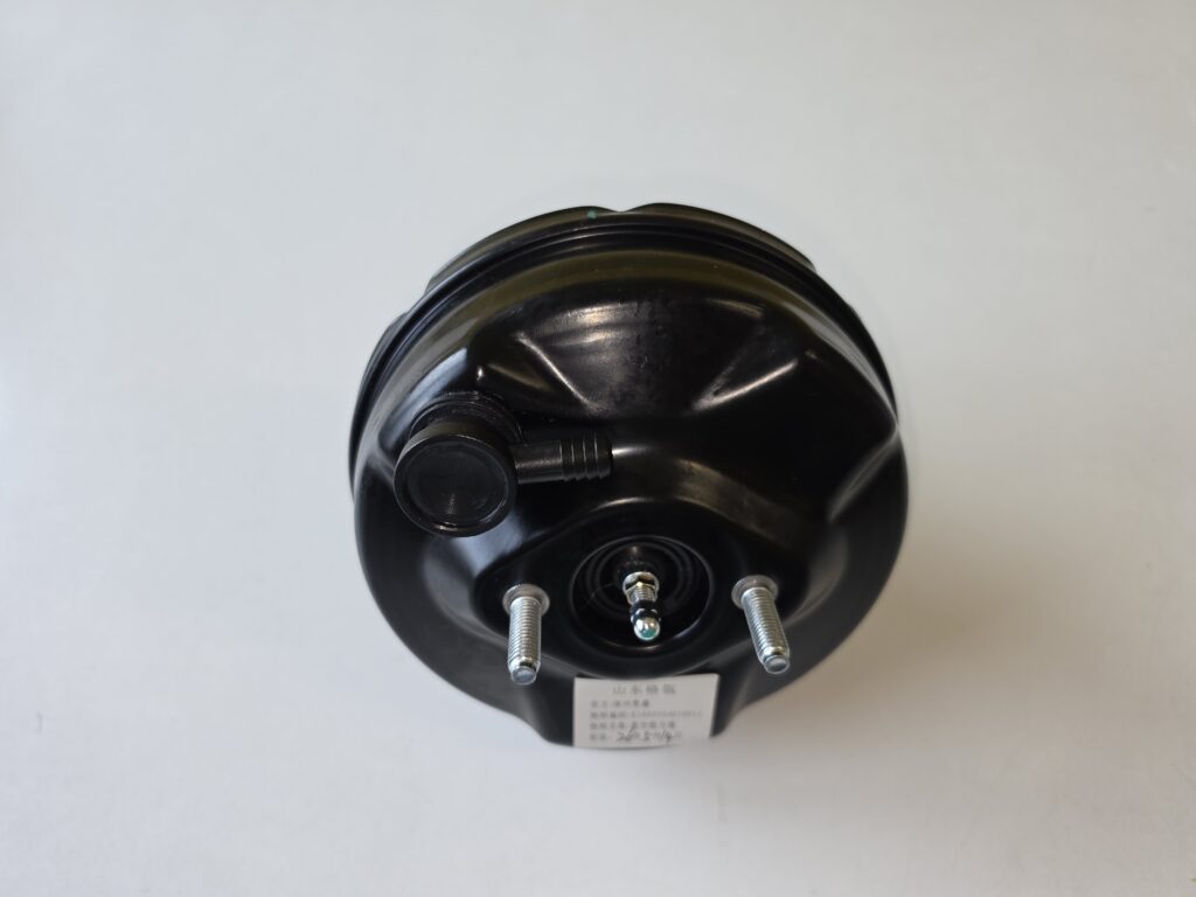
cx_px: 598
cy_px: 448
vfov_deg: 58.9
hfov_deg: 73.9
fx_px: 795
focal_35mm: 23
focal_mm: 6.5
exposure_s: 1/50
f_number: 1.4
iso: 64
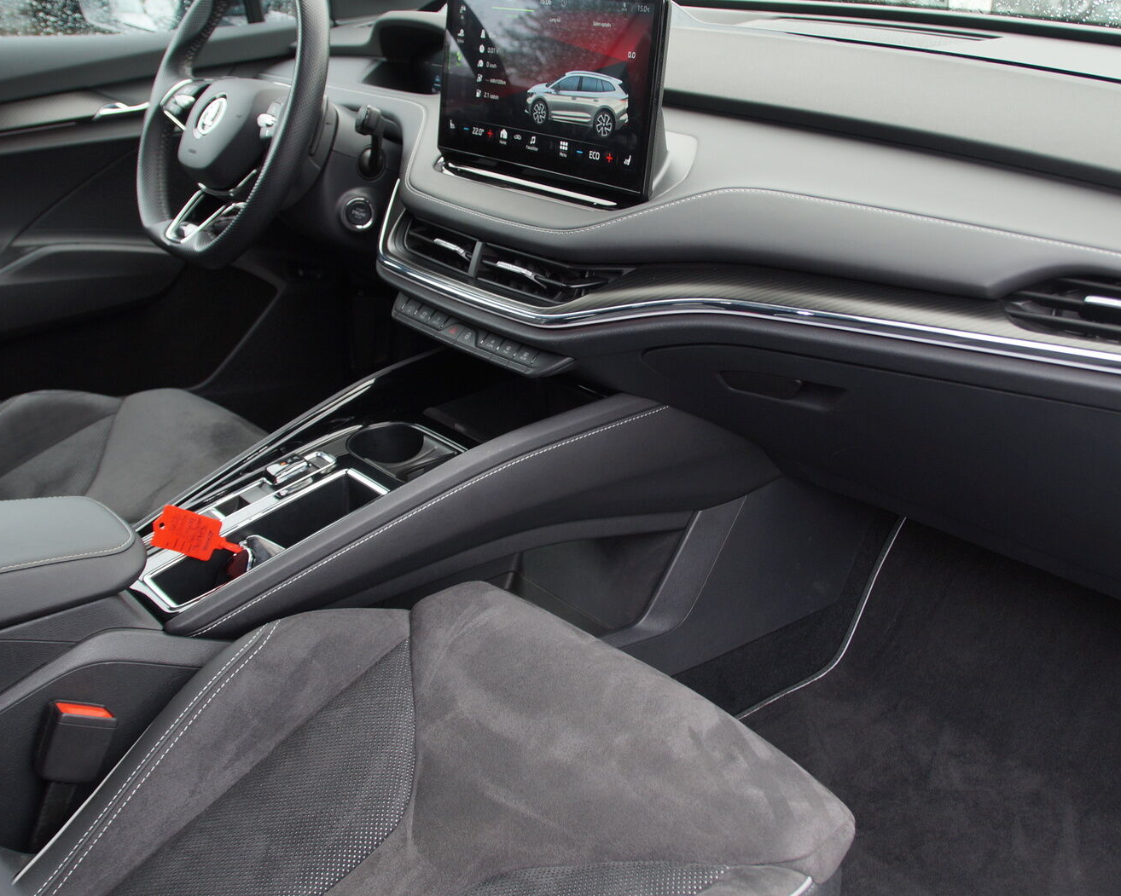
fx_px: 1227
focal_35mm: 37
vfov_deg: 40.1
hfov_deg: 49.0
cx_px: 622
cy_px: 403
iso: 100
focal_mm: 18
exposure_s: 1/60
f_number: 4
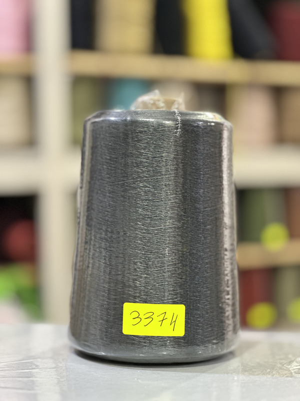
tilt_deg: -1.2
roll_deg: +0.0
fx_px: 890
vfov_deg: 25.3
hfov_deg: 19.1
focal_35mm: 77
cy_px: 200
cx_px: 150
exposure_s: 1/33
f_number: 2.8
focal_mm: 9
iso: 250
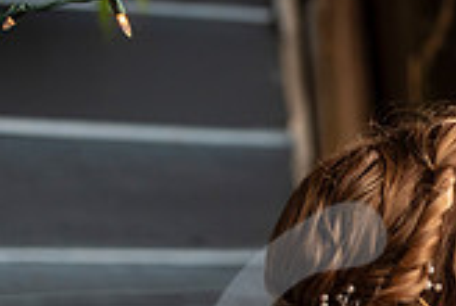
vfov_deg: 3.7
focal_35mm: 371
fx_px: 4708
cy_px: 449
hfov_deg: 5.5
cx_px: 626
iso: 200
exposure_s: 1/200
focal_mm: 105
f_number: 2.8
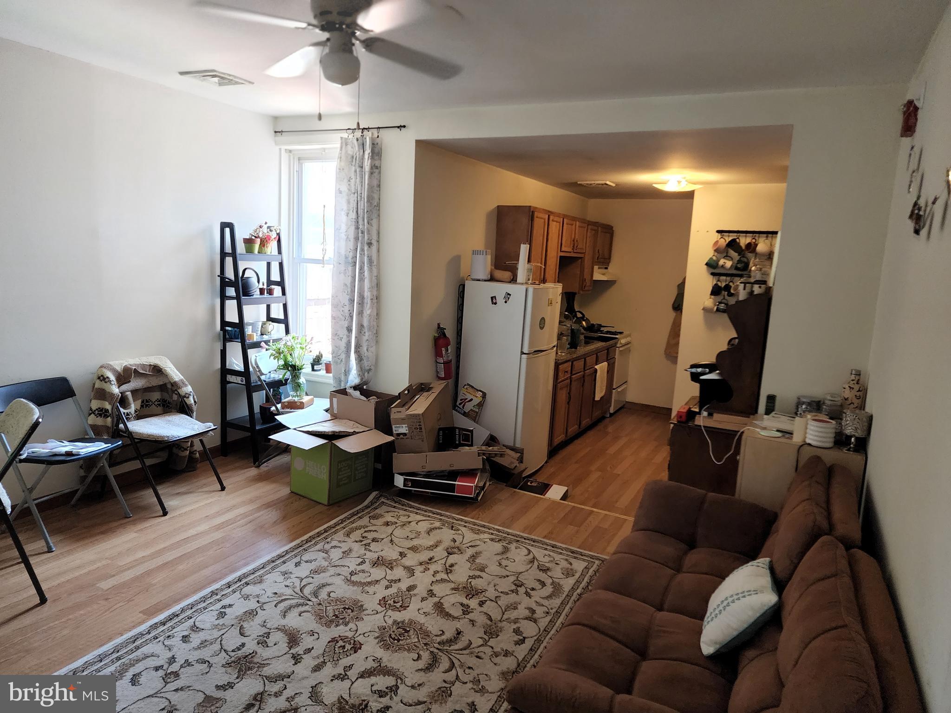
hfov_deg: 73.9
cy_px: 356
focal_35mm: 23
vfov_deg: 58.9
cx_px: 476
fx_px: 632
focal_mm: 6.4
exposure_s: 1/120
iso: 800
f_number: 1.8
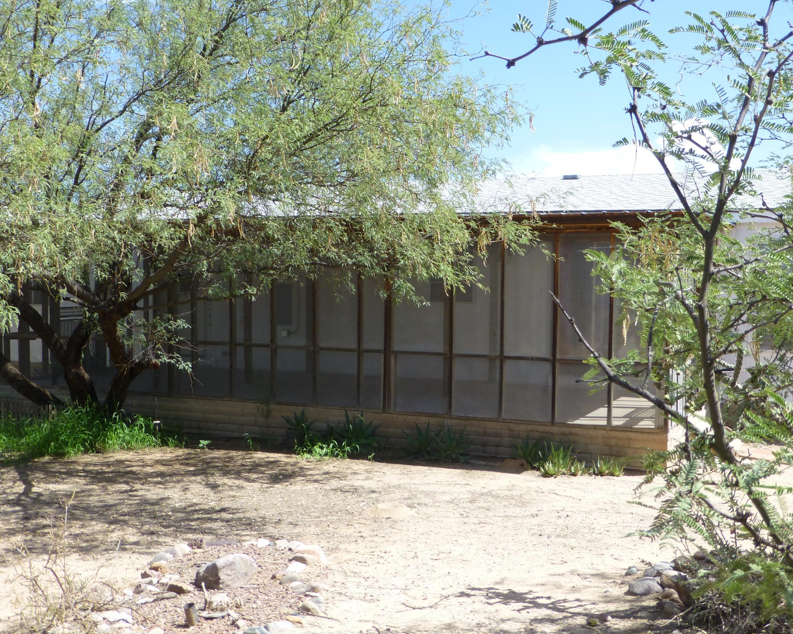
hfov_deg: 46.8
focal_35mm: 39
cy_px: 307
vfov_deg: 38.2
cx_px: 427
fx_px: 915
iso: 100
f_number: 3.7
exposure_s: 1/500
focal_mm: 6.1
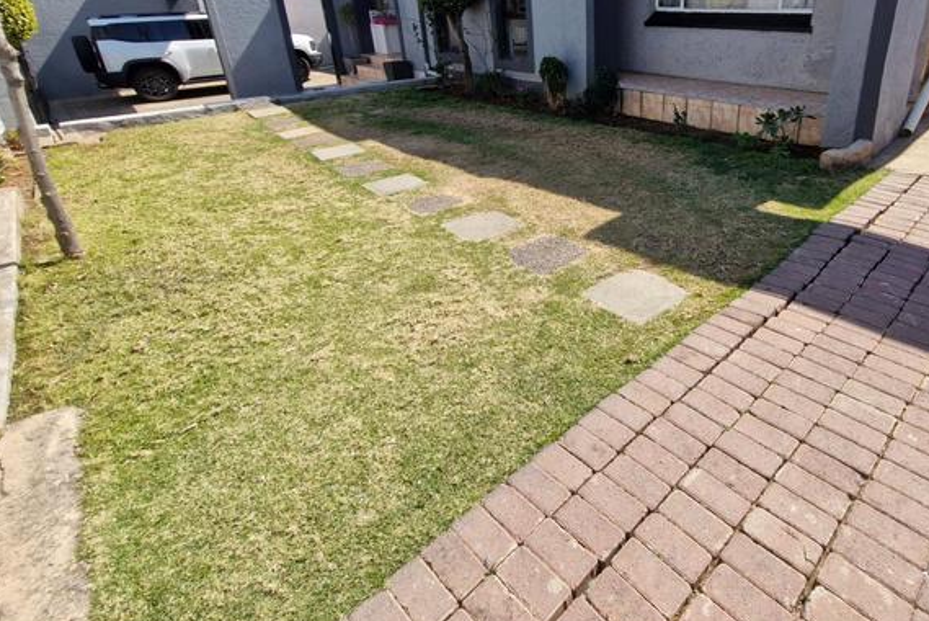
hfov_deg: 84.8
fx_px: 491
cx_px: 594
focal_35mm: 19
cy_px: 216
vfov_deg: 63.3
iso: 50
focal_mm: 1.74
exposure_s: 1/1104
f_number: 2.2
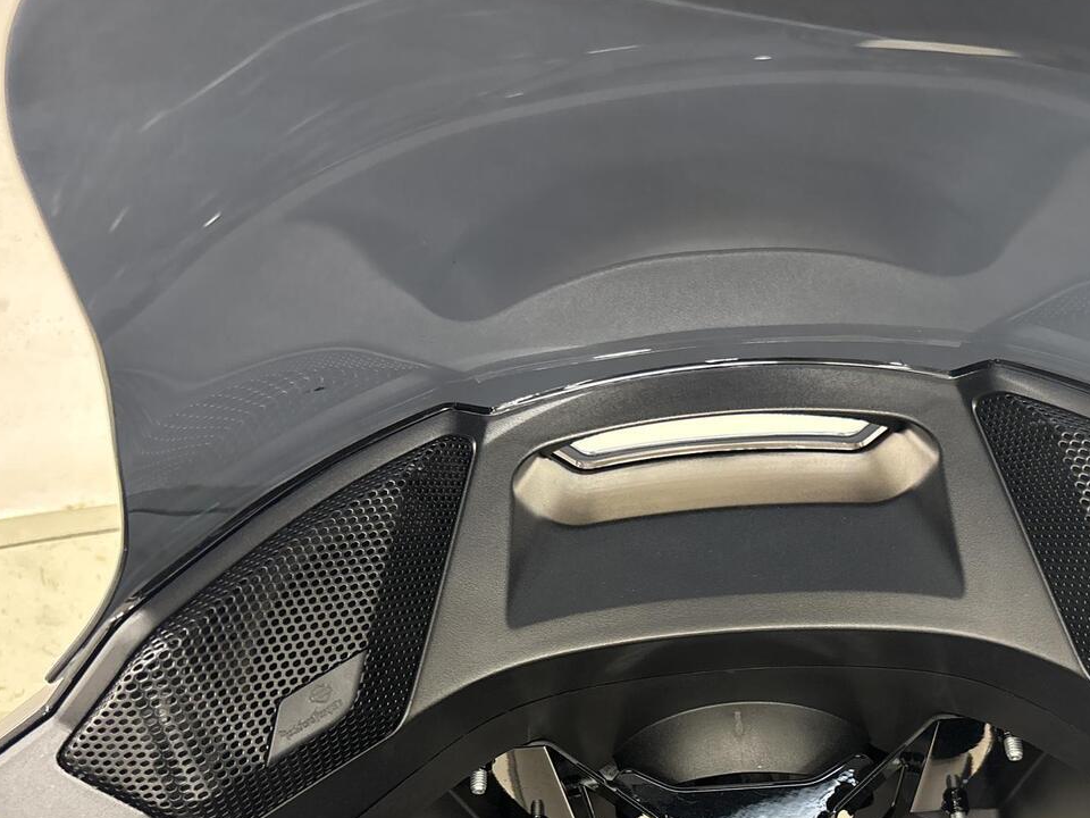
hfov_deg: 47.6
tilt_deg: -40.6
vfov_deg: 36.1
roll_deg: -14.4
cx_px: 642
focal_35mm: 39
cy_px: 602
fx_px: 1228
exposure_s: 1/50
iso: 250
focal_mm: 5.96
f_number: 1.6
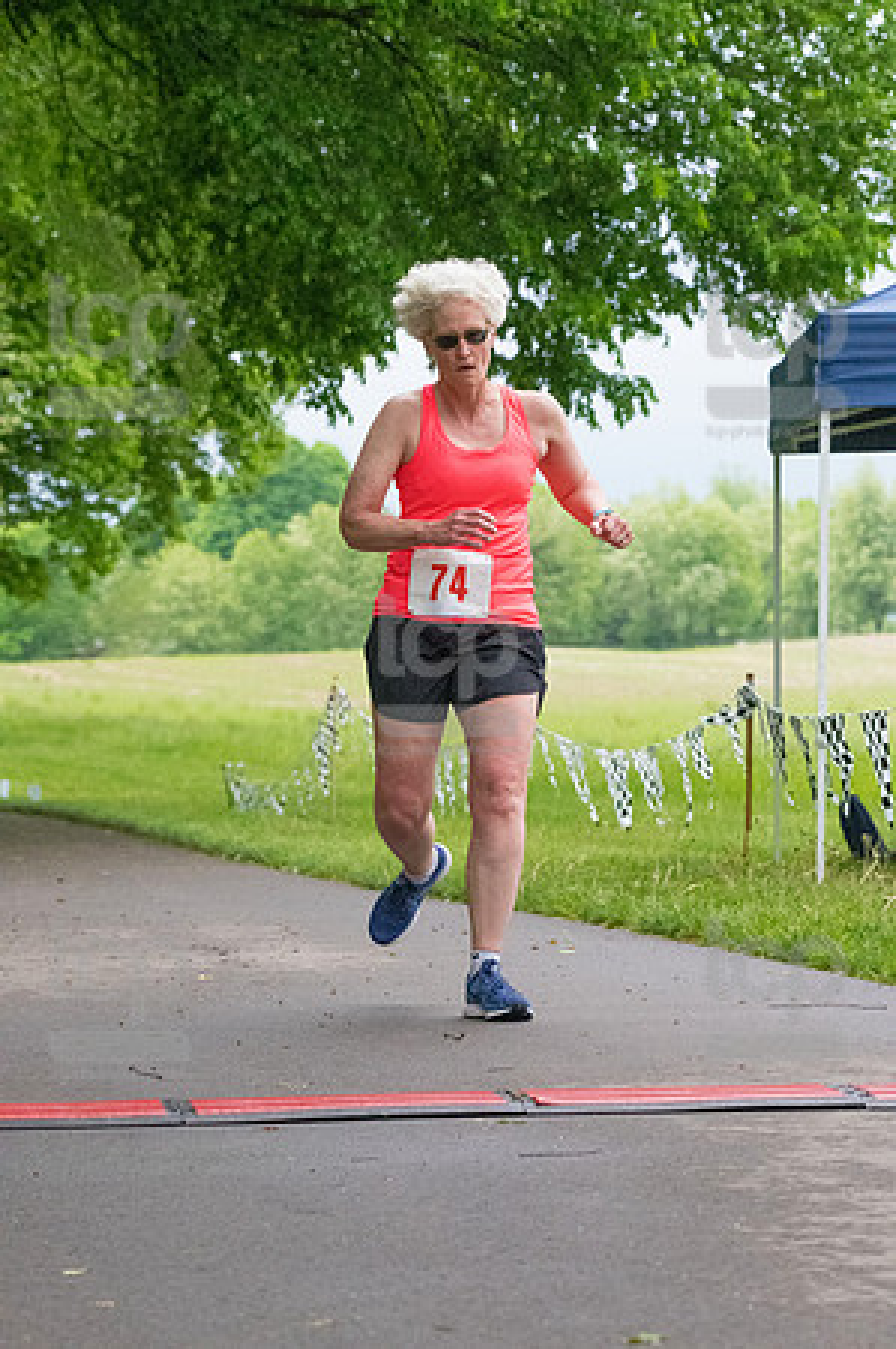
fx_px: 5164
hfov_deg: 9.9
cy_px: 674
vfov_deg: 14.9
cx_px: 448
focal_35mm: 138
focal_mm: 92
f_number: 5.6
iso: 6400
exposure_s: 1/1250
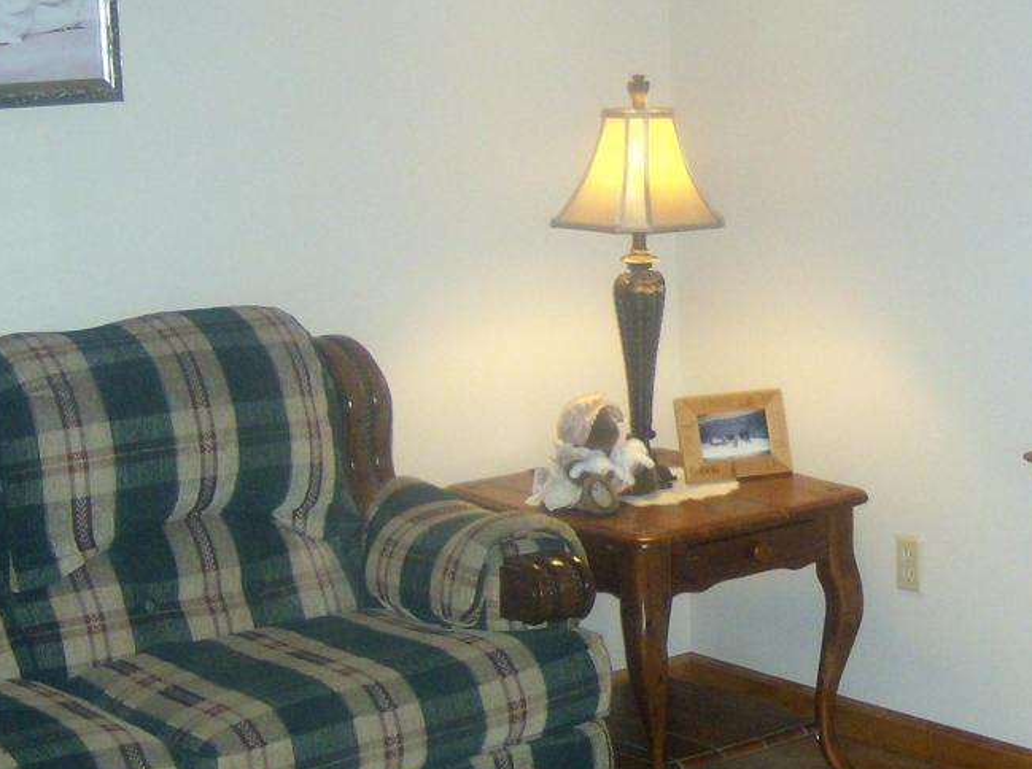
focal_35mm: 71
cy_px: 399
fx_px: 2112
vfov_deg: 20.6
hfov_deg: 27.0
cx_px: 800
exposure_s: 1/60
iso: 200
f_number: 2.8
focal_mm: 6
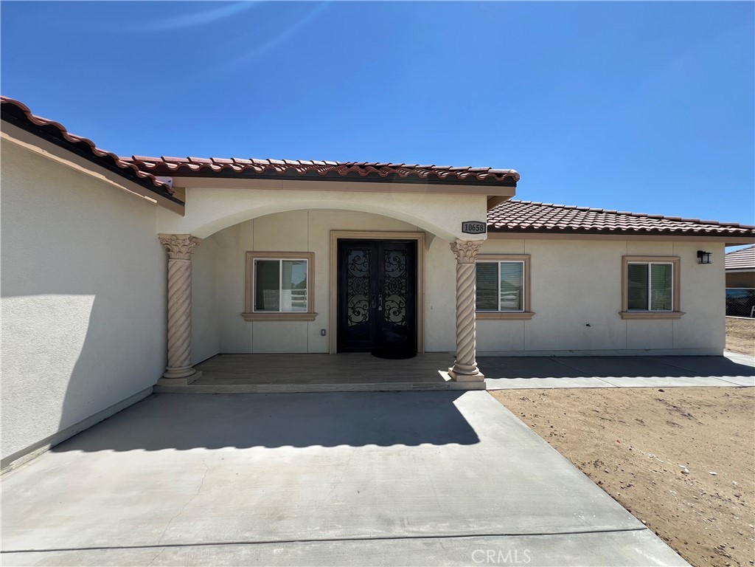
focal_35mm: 13
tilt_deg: +1.1
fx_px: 284
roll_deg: -0.8
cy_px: 284
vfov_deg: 89.9
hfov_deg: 106.2
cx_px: 378
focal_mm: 1.57
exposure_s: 1/1096
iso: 32
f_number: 1.8
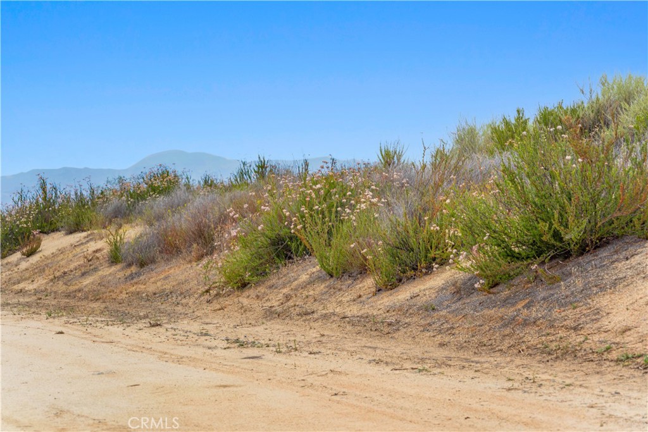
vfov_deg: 11.5
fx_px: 2142
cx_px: 324
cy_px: 216
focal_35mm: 119
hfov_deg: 17.2
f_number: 6.3
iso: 100
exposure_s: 1/320
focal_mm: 119
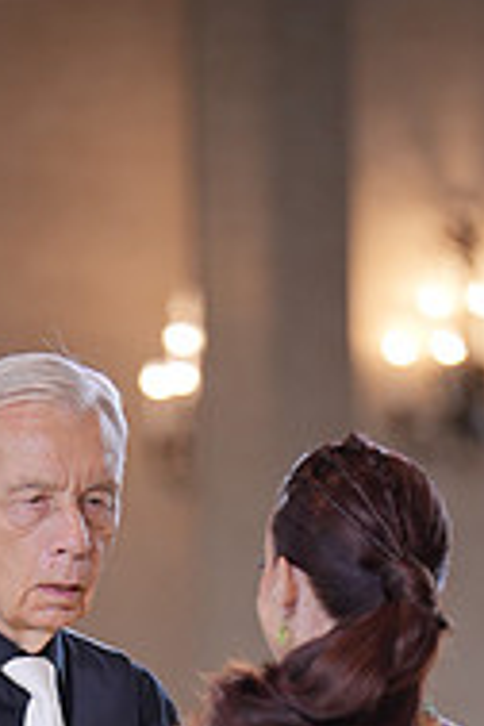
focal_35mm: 347
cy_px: 1106
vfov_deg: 5.9
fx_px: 6997
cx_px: 106
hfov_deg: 4.0
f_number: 2
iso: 800
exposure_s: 1/500
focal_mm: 113
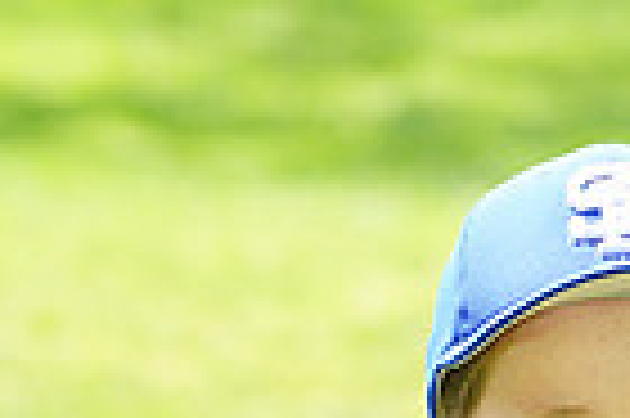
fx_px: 11886
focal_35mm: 680
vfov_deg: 2.0
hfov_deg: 3.0
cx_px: 387
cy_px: 580
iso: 200
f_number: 6.3
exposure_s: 1/200
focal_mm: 164
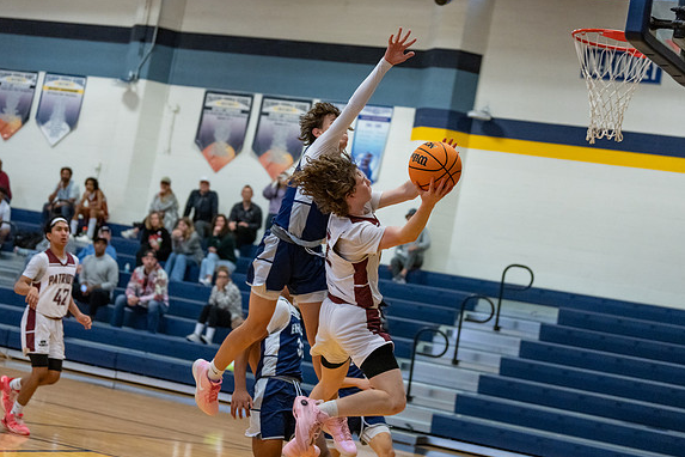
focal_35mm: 82
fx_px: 1560
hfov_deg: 24.8
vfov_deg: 16.7
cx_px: 328
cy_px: 229
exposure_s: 1/1000
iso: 5000
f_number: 2.8
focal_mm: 70
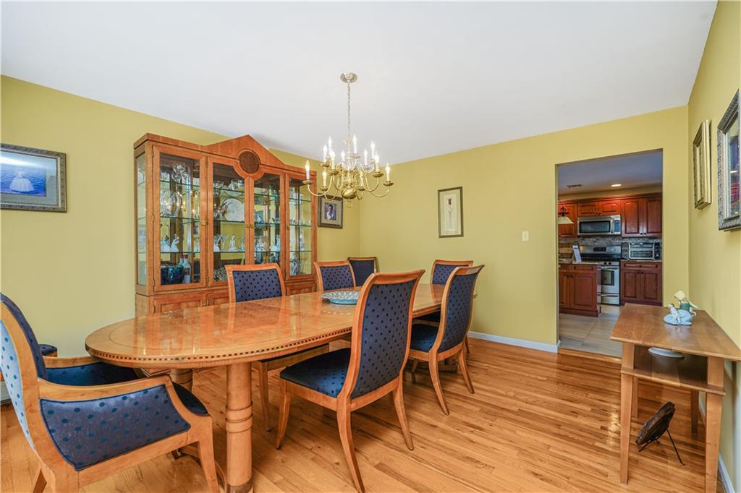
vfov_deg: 73.7
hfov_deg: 96.8
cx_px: 370
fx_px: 329
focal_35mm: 16
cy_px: 246
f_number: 4
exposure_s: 1/20
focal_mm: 16
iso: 64
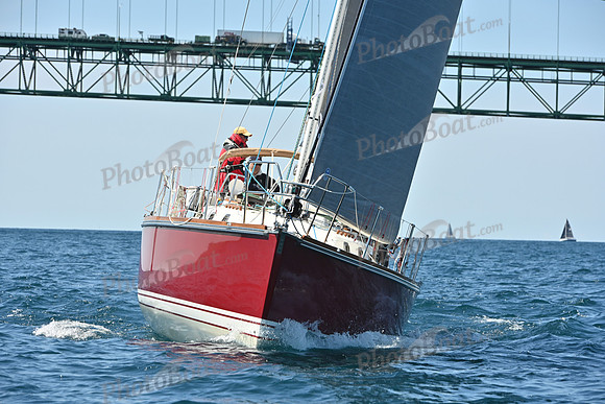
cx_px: 302
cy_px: 202
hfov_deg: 12.1
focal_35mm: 170
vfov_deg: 8.1
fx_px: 2857
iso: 320
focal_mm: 170
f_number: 9
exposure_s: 1/1000
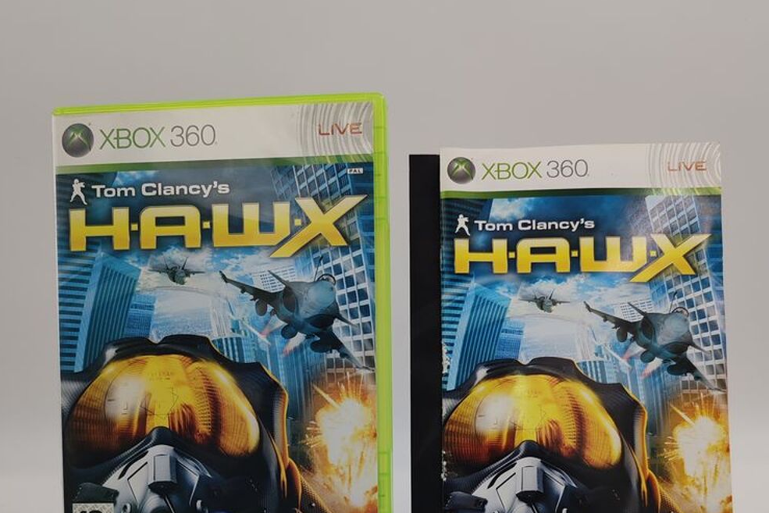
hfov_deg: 50.7
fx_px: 812
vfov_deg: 33.0
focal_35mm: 38
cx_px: 386
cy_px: 477
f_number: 1.9
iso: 400
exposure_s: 1/100
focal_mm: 6.12
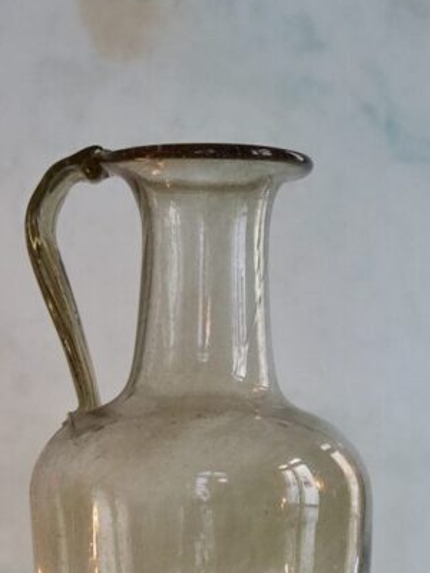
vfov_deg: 12.9
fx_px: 2518
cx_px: 221
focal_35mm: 152
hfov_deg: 9.8
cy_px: 486
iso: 1600
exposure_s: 1/100
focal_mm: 38
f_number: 3.9
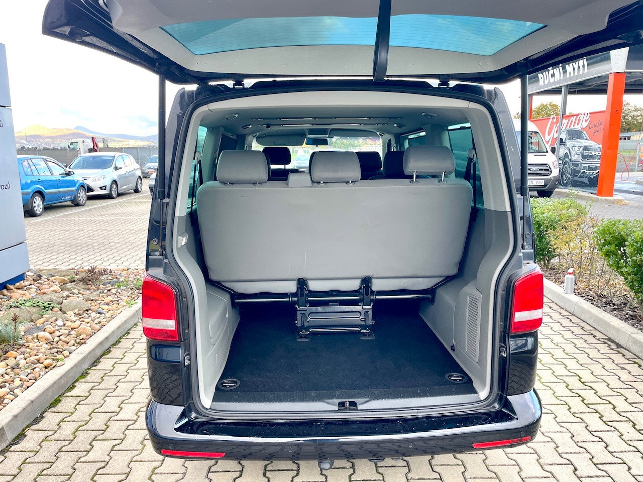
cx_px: 322
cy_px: 241
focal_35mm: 26
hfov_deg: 67.3
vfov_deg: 53.1
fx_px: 483
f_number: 1.6
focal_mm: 4.2
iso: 50
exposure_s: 1/121
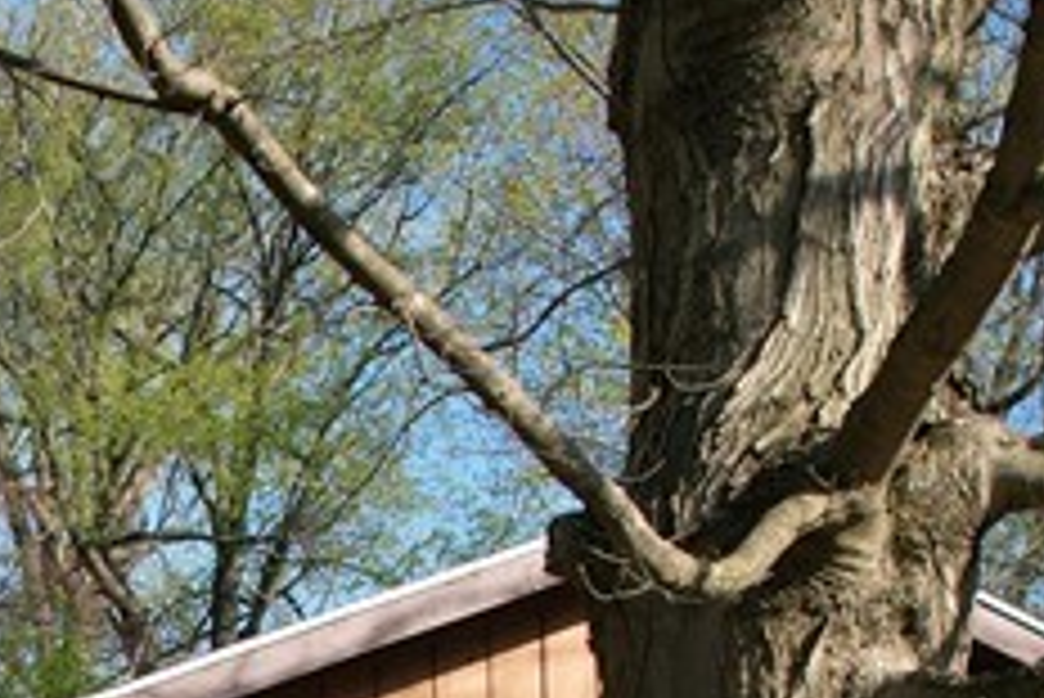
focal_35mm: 103
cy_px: 1441
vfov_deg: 11.8
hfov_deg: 17.5
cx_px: -590
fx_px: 2989
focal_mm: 8.38
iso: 110
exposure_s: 1/200
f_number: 2.8
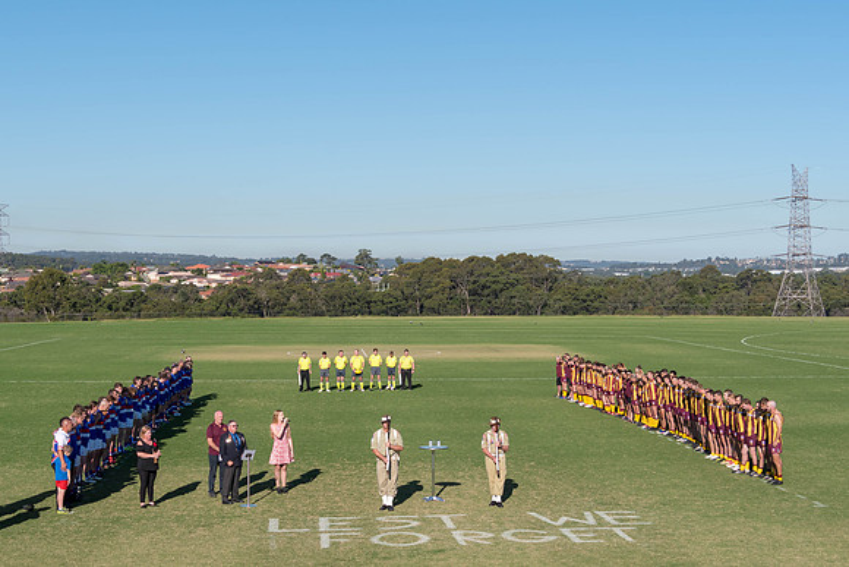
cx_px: 413
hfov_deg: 37.3
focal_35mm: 53
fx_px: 1259
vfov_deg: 25.4
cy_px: 291
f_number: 7.1
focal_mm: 35
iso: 400
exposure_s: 1/1600
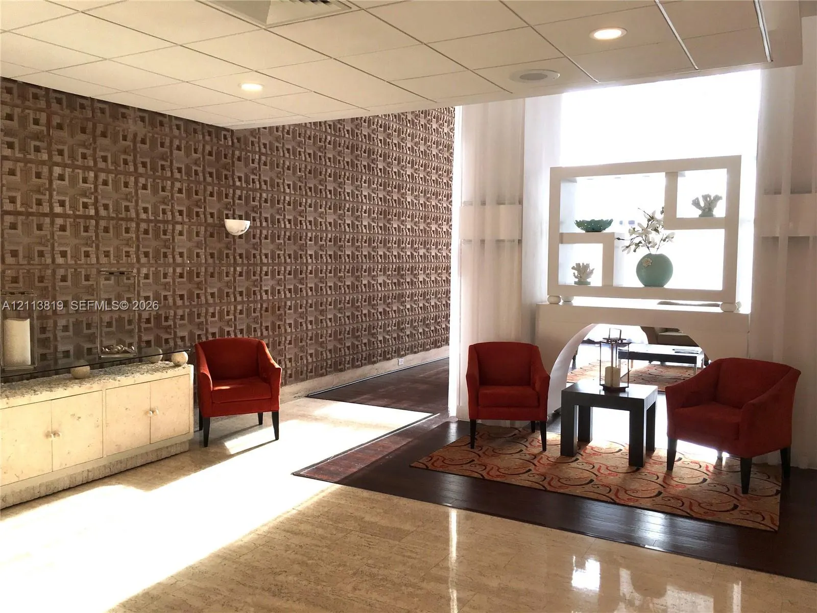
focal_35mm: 29
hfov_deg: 61.7
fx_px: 684
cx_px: 408
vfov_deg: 48.2
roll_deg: +0.0
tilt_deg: -2.5
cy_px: 306
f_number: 2.2
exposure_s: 1/120
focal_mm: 4.15
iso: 40
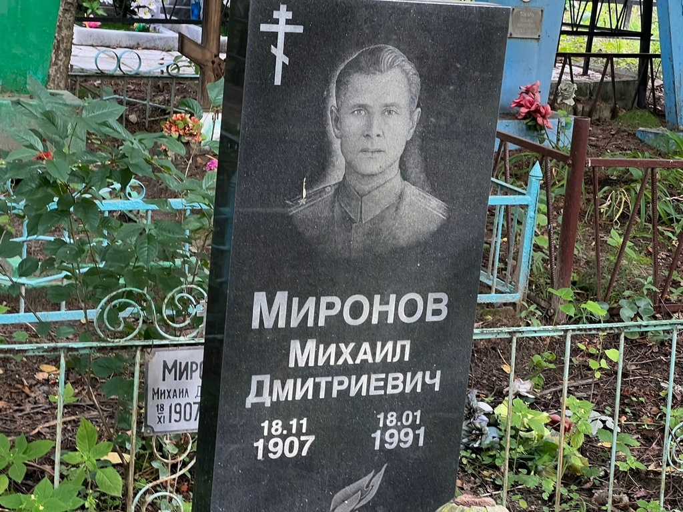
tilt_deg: -13.5
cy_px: 256
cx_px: 342
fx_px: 1519
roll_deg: -5.4
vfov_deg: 19.1
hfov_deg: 25.3
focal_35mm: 77
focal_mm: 9
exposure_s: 1/64
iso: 200
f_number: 2.8
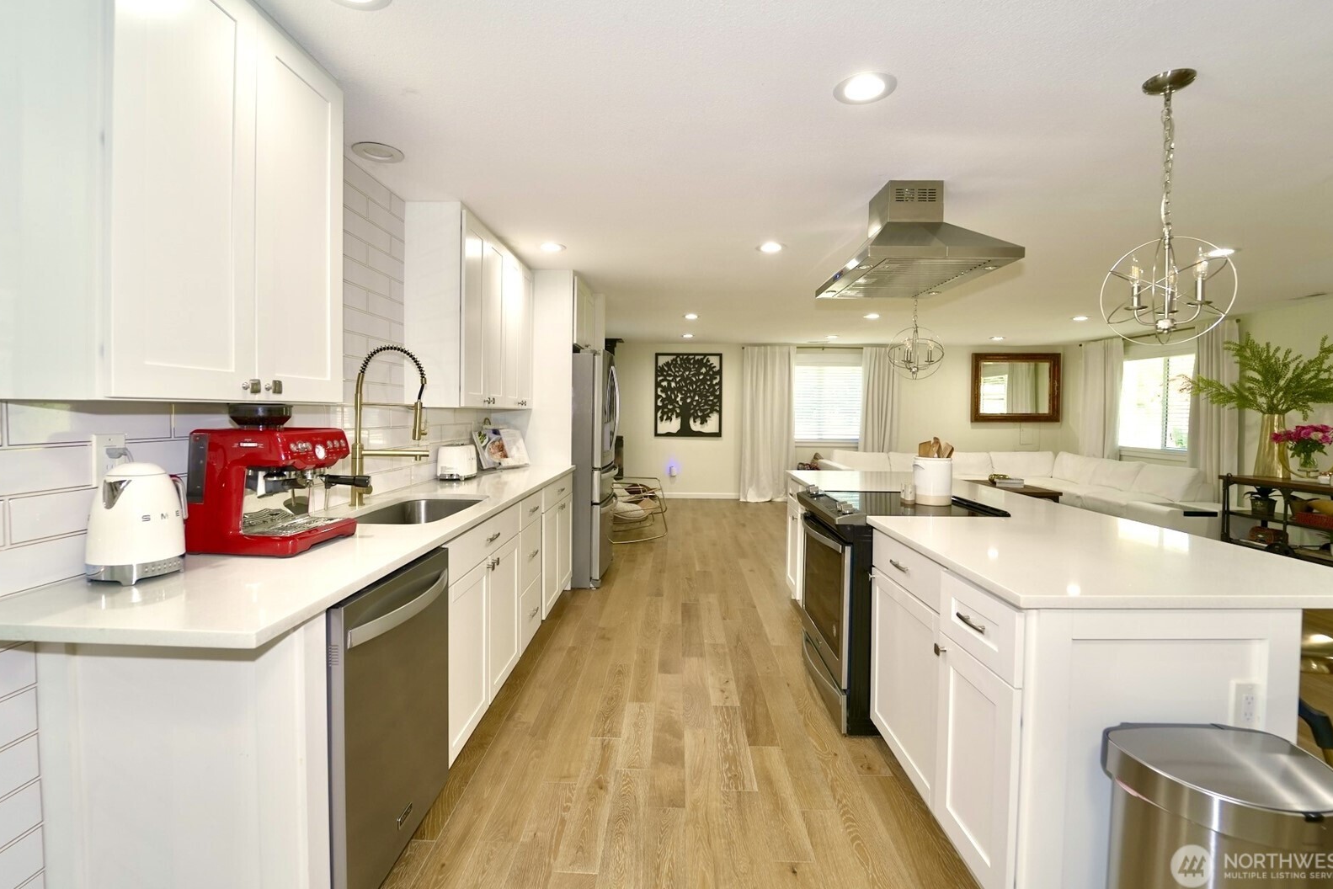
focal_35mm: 15
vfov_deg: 77.3
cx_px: 662
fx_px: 555
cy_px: 422
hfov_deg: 100.4
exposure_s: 1/30
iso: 200
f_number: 5.6
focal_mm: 14
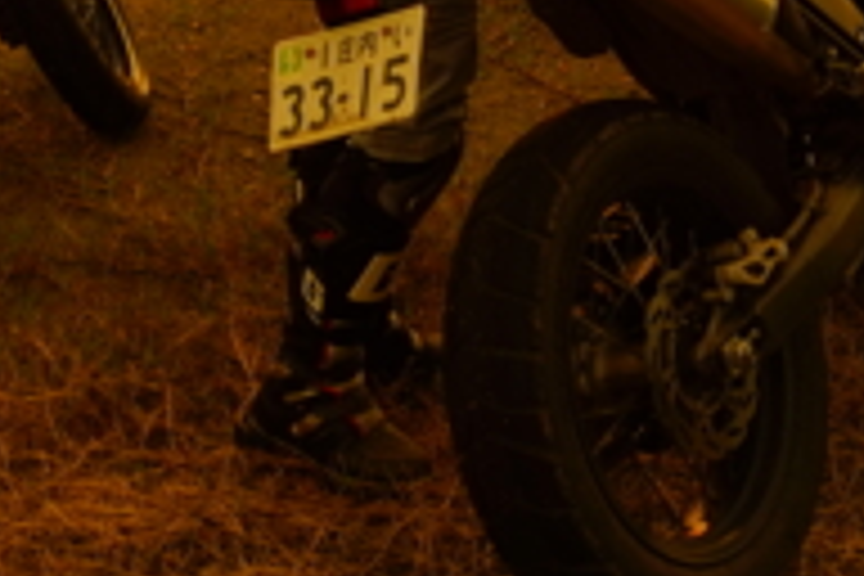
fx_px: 2400
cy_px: -297
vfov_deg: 12.9
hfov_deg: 20.3
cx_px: 621
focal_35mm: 100
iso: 100
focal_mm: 24
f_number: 4.5
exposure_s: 1/90
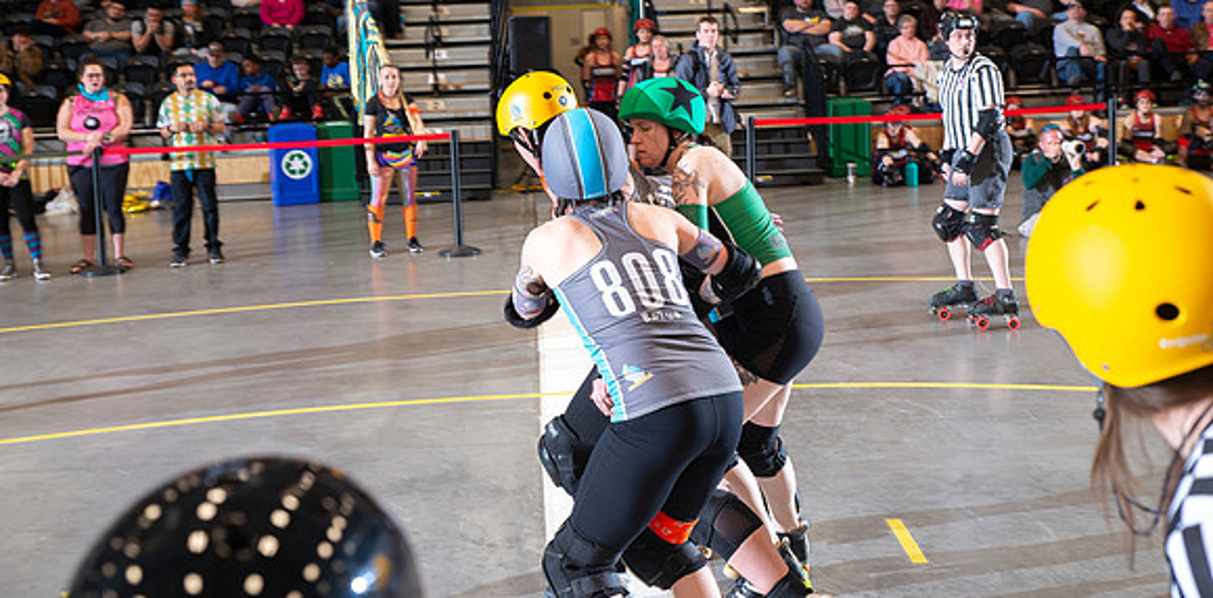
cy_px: 194
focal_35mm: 50
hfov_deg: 42.7
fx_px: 1550
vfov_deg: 21.7
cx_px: 606
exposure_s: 1/160
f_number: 5.6
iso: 640
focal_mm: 46
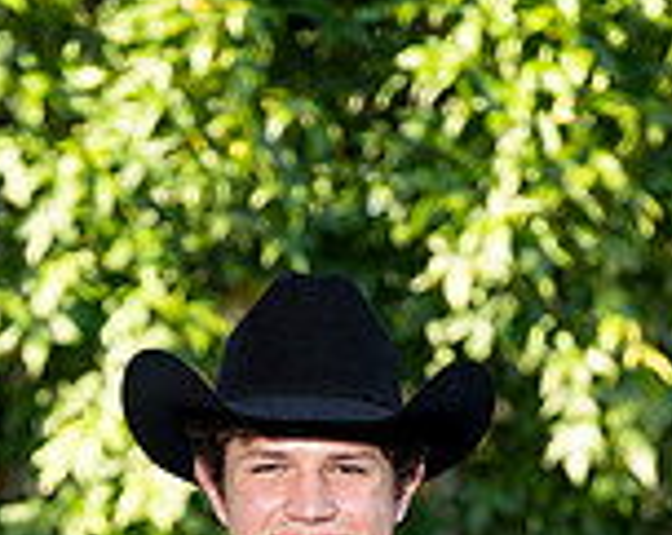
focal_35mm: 270
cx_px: 279
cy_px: 982
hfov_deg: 7.2
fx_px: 5360
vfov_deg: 5.6
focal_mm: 97
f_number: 4.5
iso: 400
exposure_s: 1/200
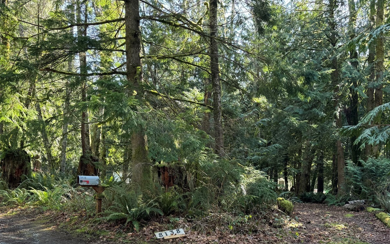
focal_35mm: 34
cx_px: 196
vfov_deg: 36.6
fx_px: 361
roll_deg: -1.4
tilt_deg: +3.3
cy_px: 175
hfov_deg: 56.7
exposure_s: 1/121
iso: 100
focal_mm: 6.76
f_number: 1.78
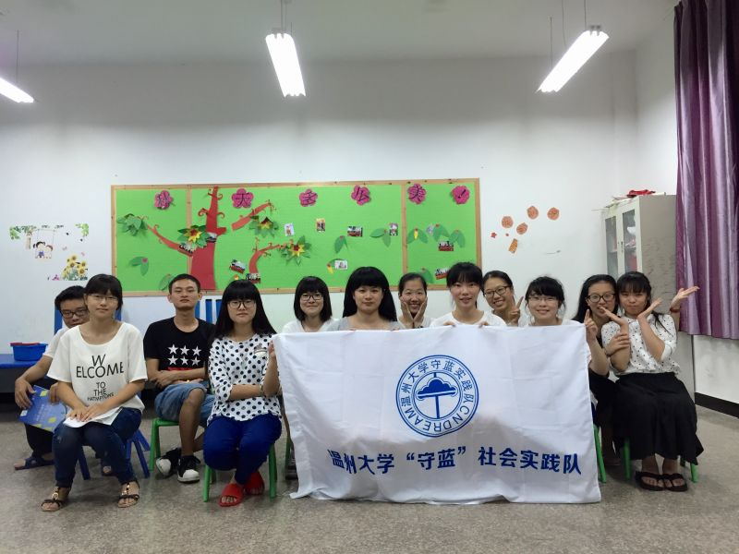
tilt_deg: +1.3
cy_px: 277
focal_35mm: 29
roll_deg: +0.3
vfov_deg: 48.2
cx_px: 370
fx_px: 619
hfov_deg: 61.7
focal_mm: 4.15
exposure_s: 1/33
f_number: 2.2
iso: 80
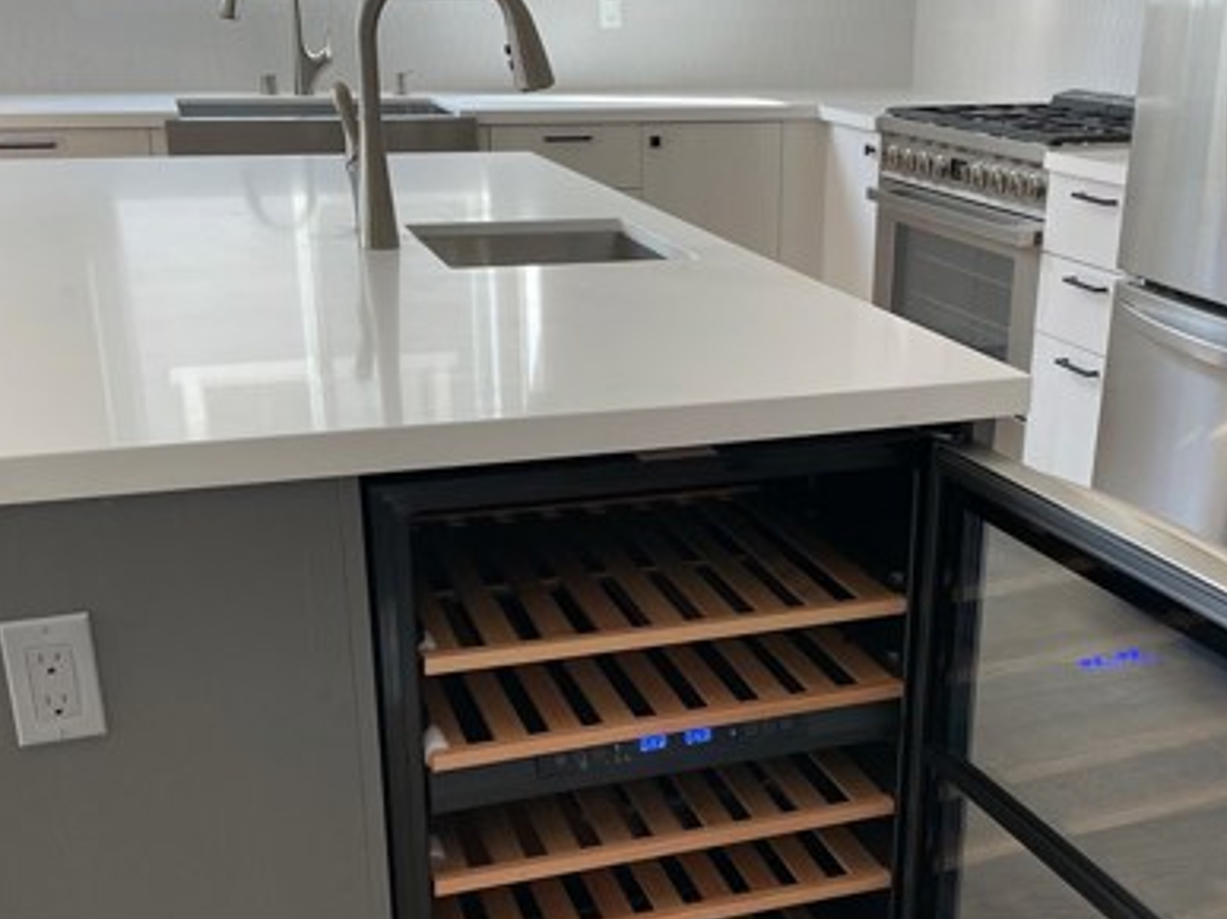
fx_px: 1524
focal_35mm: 43
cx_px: 732
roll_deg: -0.9
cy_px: 577
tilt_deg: -20.8
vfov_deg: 33.4
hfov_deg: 43.7
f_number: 1.6
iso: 100
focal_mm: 4.2
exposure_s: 1/121
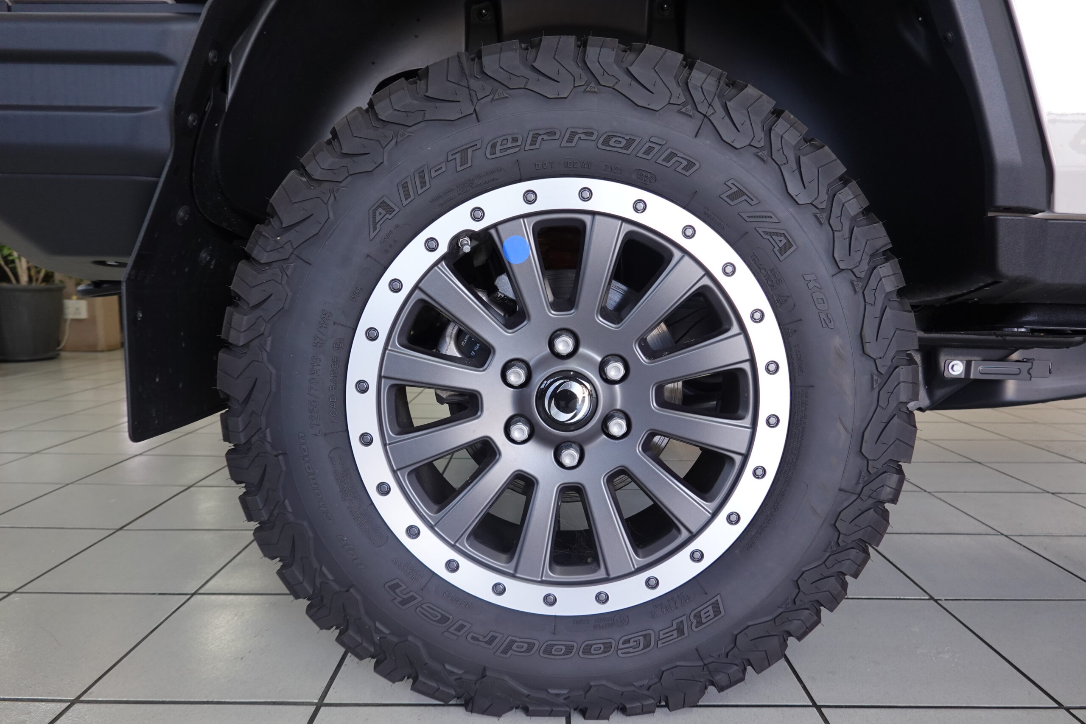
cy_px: 362
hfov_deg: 73.7
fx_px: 724
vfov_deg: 53.1
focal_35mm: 24
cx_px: 543
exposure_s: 1/30
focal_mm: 9
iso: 320
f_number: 2.8
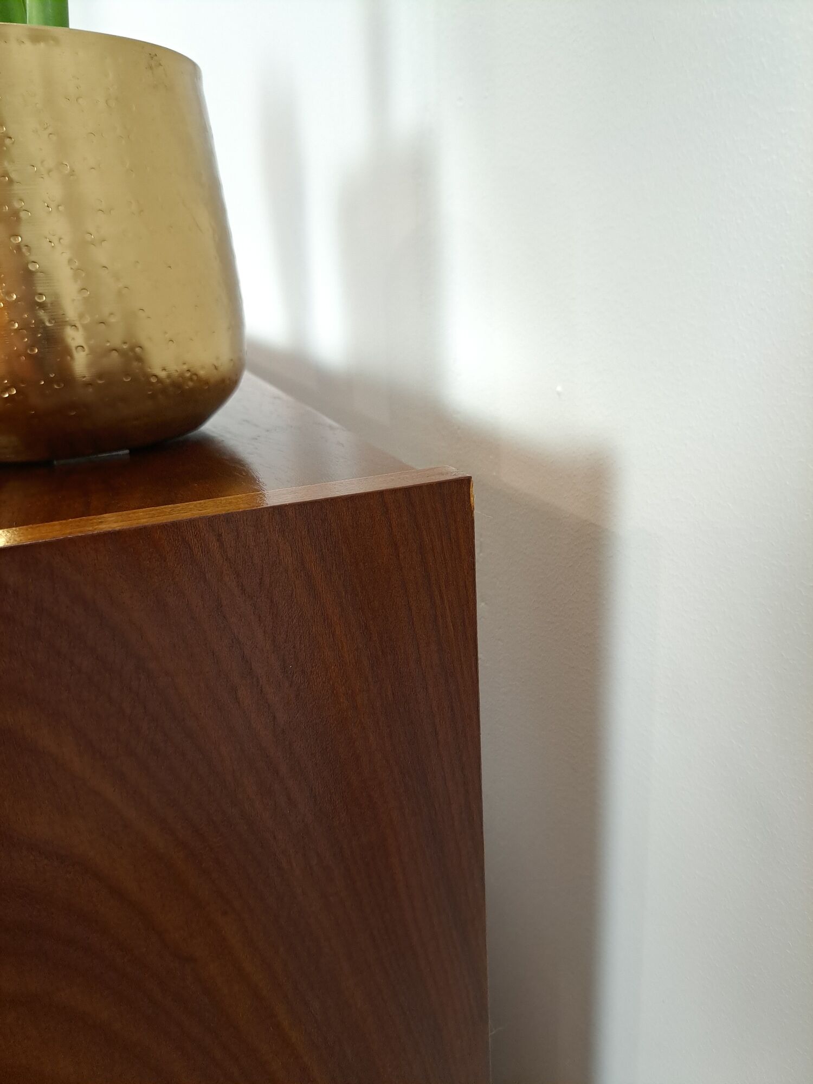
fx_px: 752
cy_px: 542
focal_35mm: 24
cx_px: 406
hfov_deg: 56.8
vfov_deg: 71.6
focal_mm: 5.23
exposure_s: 1/50
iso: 400
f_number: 1.8
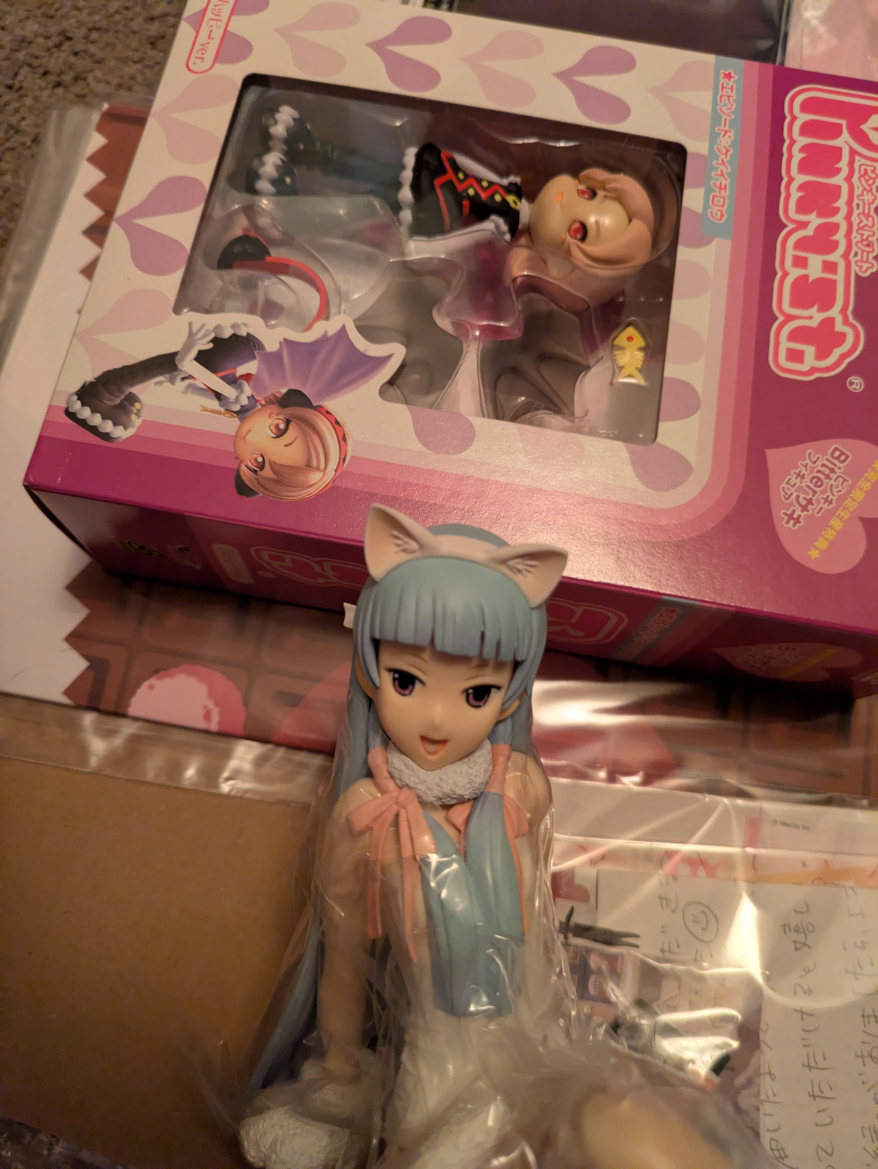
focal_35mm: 25
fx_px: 845
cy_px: 584
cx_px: 439
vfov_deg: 69.4
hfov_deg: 54.9
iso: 1152
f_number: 1.89
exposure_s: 1/24
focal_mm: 5.43
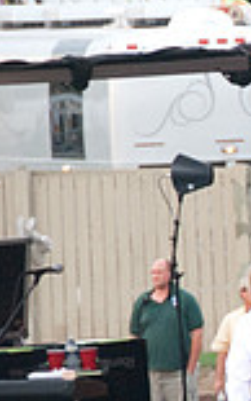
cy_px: 323
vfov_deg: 3.3
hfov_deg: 2.0
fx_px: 7020
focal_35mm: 642
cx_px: 730
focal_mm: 112
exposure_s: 1/60
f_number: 5.6
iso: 800
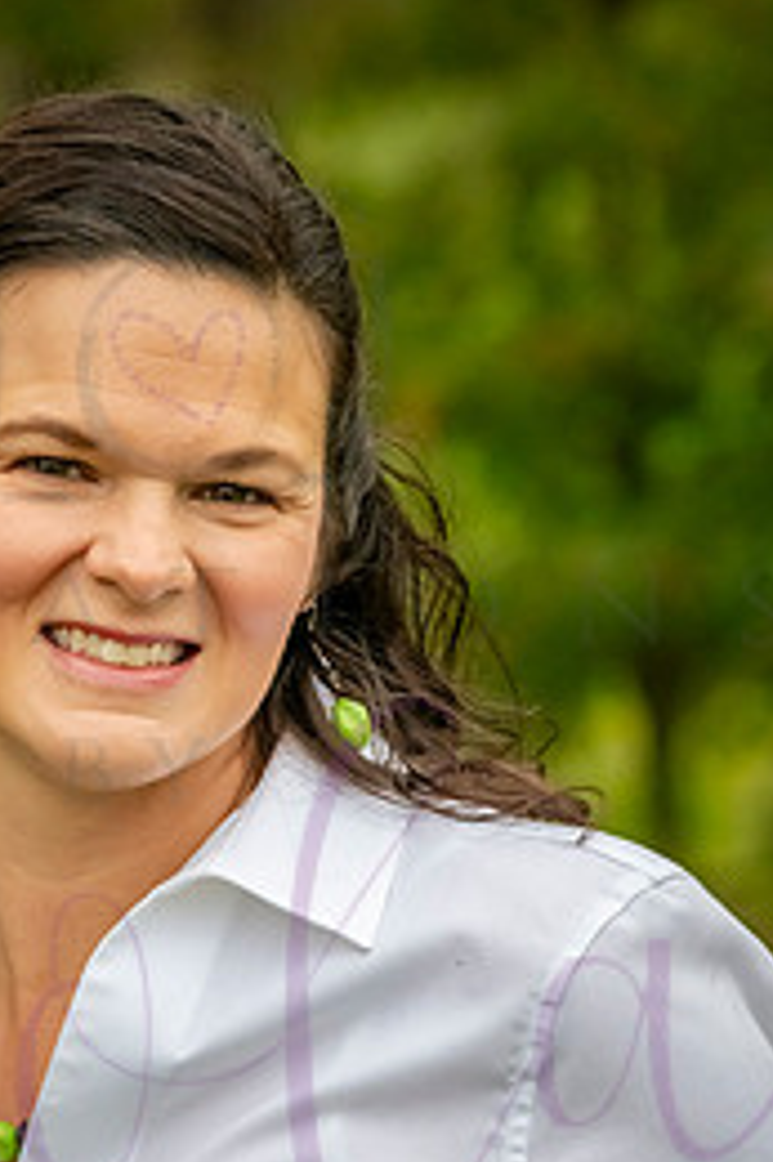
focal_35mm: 251
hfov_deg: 5.5
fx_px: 8094
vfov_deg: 8.2
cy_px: 764
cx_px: 197
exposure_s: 1/800
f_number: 8
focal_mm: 145
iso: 2000
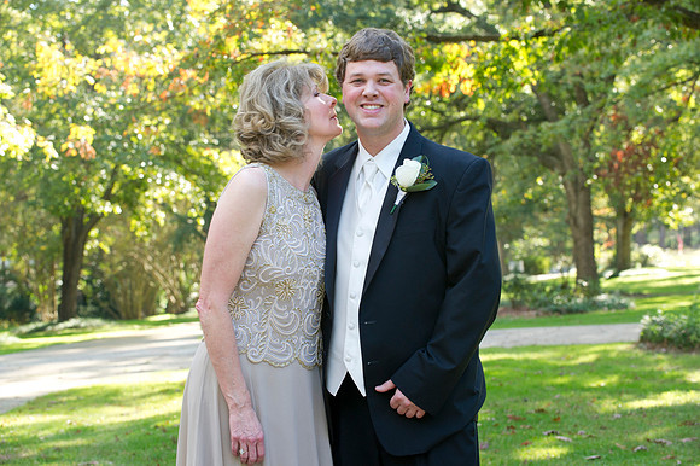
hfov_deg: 22.6
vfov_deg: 15.2
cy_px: 233
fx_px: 1749
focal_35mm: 90
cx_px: 350
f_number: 5.6
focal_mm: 90
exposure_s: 1/100
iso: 500
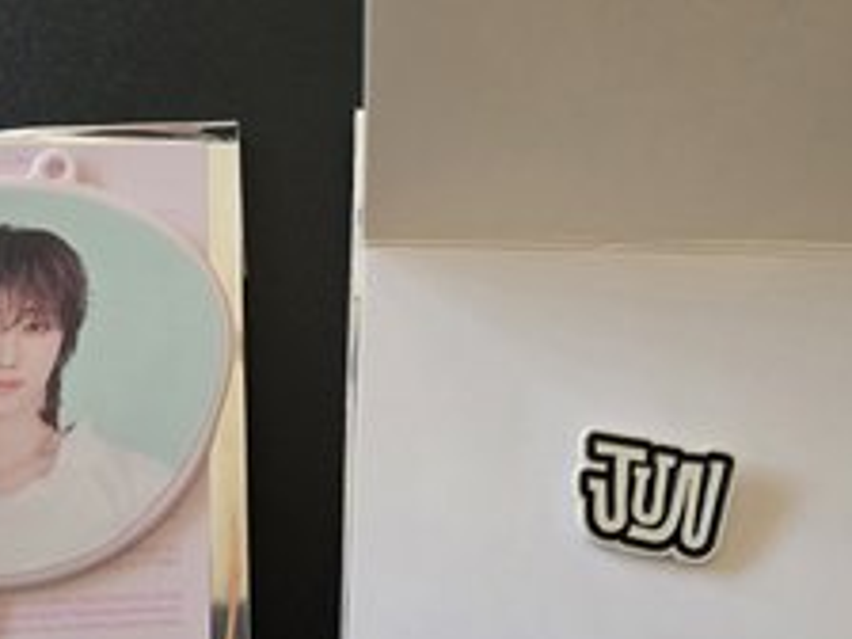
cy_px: 354
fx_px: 1009
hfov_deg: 45.8
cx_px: 411
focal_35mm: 41
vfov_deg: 35.1
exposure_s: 1/120
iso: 640
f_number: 1.8
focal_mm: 5.4
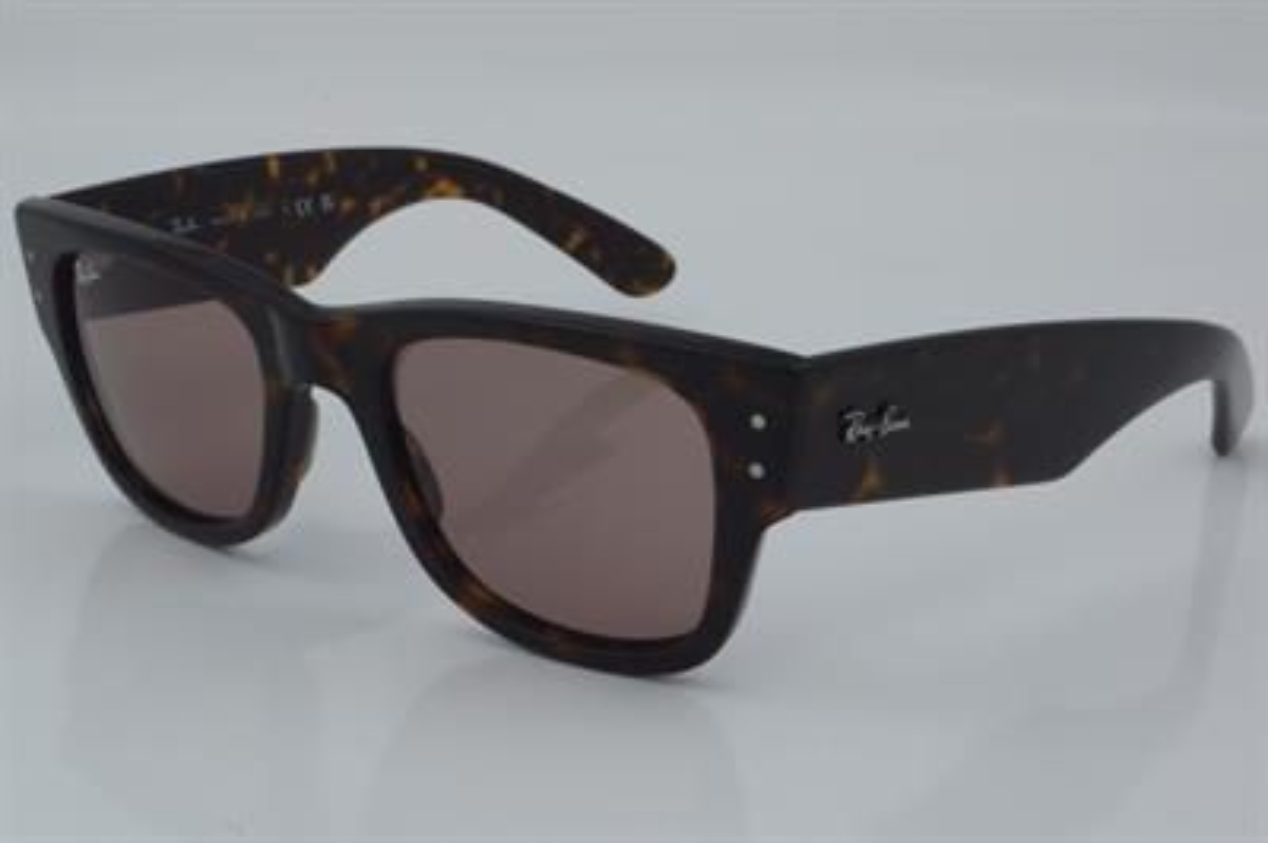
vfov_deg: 18.2
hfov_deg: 27.0
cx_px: 634
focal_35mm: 75
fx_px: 2639
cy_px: 422
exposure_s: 1/4
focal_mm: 50
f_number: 32
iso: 100
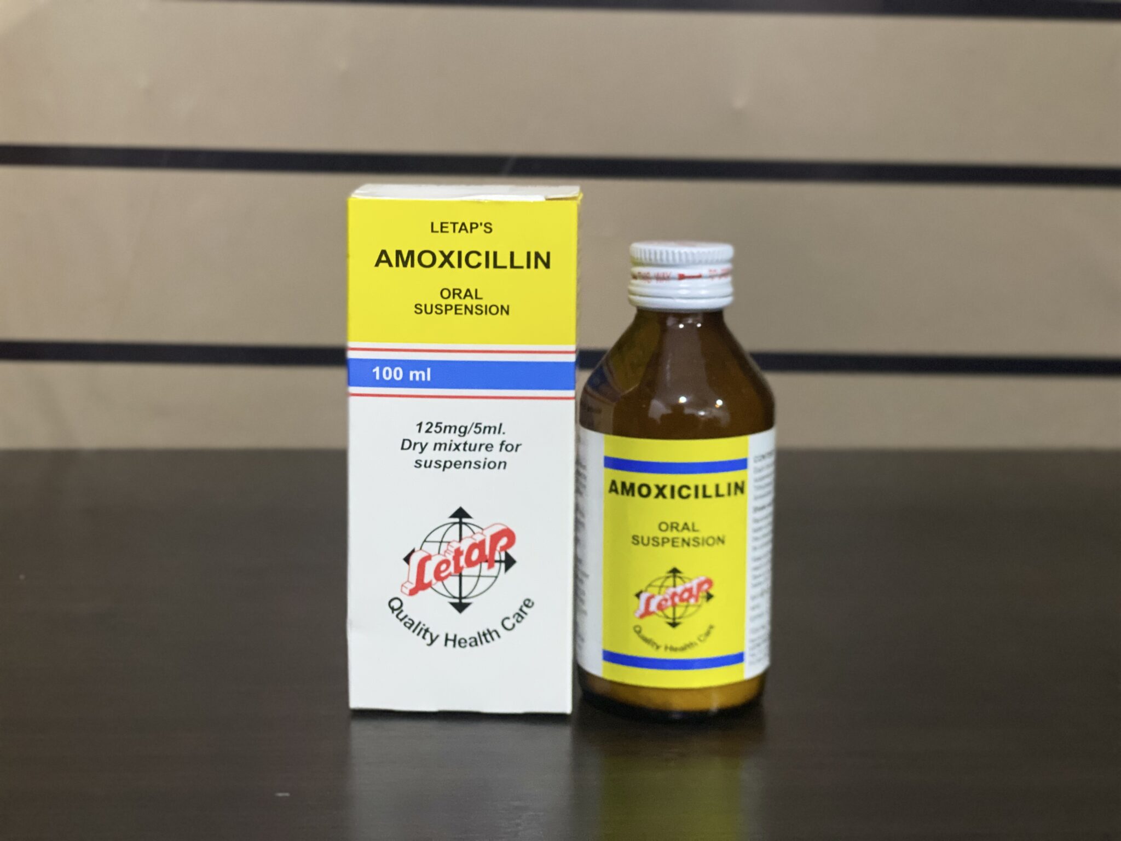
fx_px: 1684
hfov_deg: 36.8
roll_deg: +0.3
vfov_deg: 28.0
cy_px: 420
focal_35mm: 52
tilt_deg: -8.7
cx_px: 560
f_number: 2
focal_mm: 6
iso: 320
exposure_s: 1/33
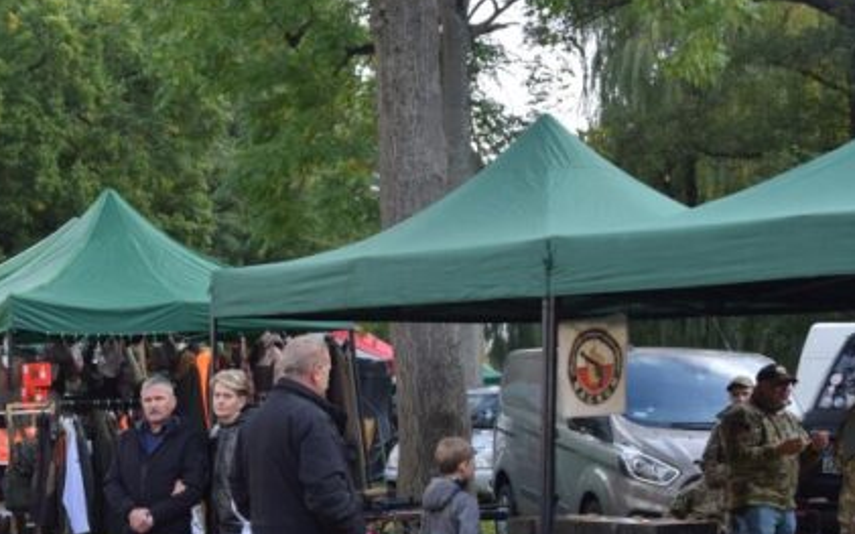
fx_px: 1817
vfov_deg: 16.7
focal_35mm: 78
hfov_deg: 25.9
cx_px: 152
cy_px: 298
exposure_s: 1/250
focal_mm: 28
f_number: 8
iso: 400
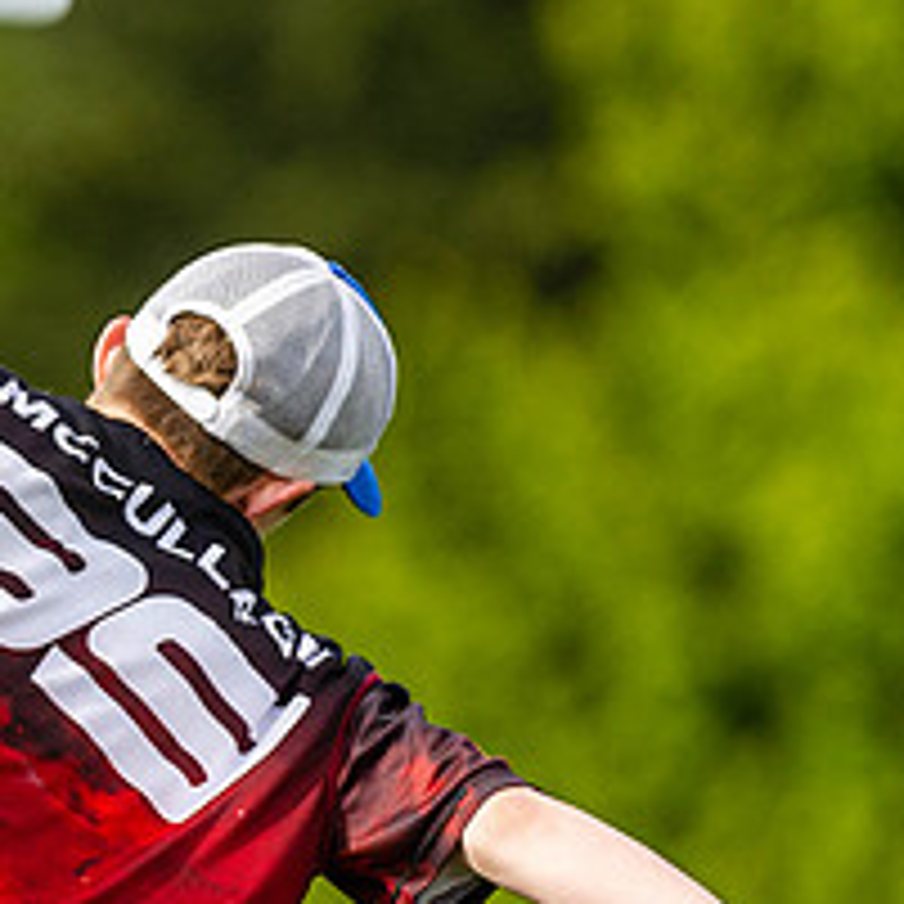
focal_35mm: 1046
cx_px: 273
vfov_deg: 1.7
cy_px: 482
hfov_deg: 1.7
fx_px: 30905
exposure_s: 1/1000
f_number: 4
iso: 200
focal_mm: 330
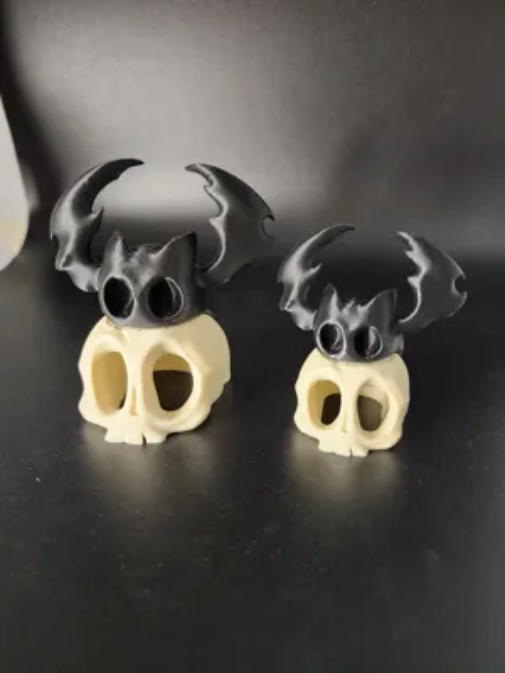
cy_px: 336
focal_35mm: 23
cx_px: 252
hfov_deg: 58.9
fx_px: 447
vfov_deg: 73.9
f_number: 1.8
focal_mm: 6.4
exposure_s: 1/40
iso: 500
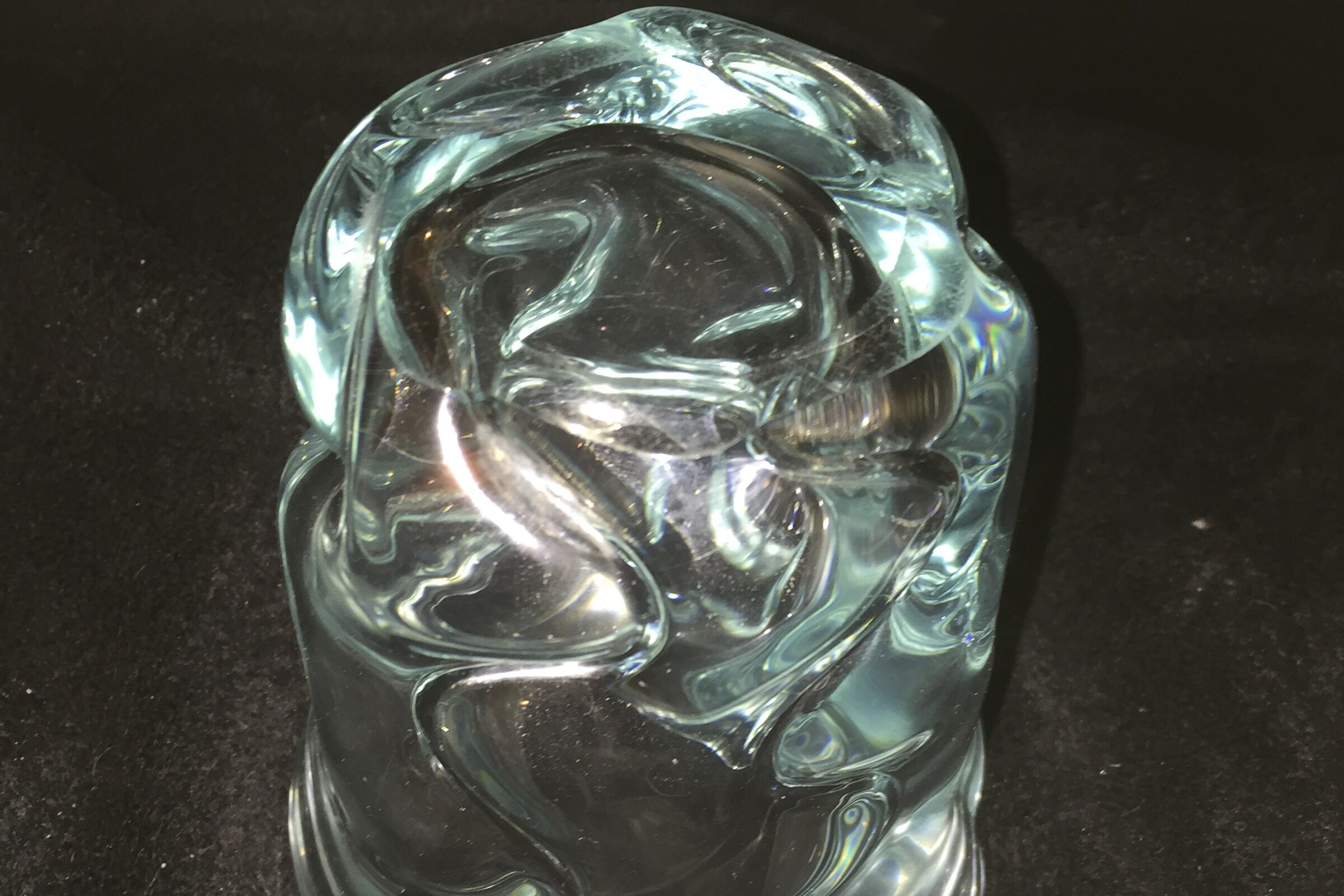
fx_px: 1531
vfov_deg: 32.3
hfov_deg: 47.4
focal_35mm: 41
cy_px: 605
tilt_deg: -60.5
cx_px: 667
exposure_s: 1/25
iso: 50
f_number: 2.2
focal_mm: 4.15
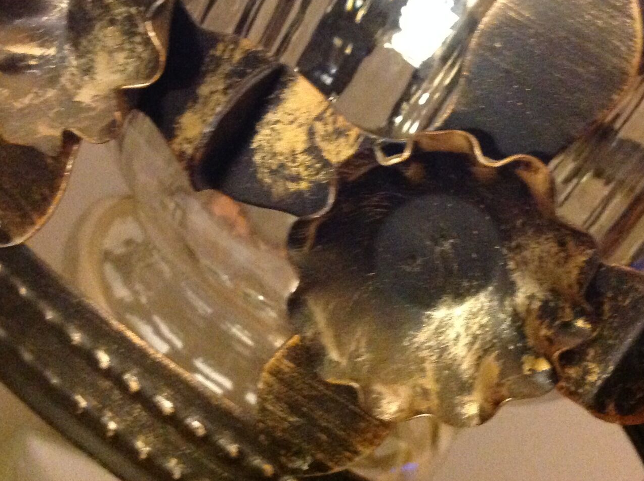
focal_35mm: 55
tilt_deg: -13.0
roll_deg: -32.4
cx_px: 335
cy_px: 141
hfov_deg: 35.0
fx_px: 1022
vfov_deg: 26.3
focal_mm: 4.28
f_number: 2.4
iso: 800
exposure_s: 1/15
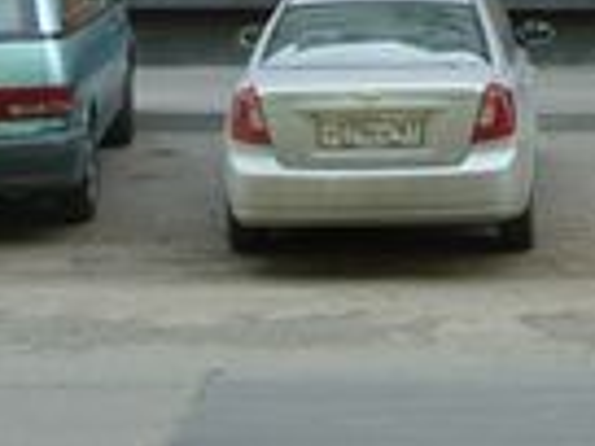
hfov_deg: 14.4
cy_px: -31
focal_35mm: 135
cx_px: 602
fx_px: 2320
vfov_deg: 10.9
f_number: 5.2
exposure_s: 1/50
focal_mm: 9.5
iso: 80
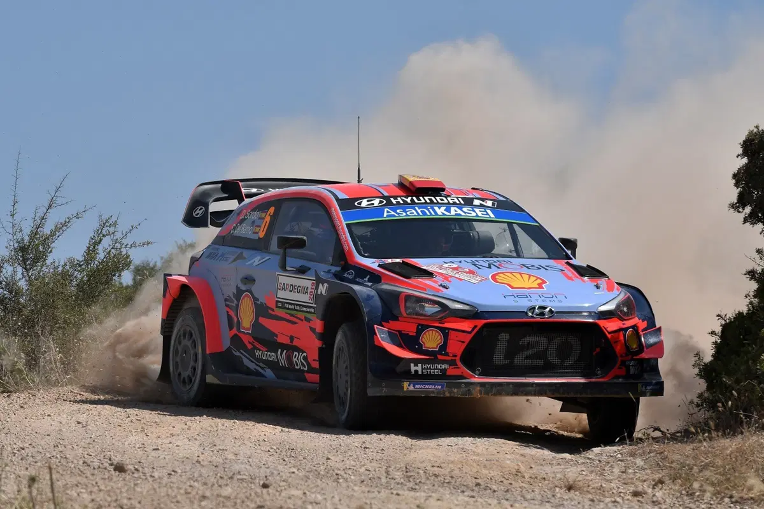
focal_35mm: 300
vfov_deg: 4.6
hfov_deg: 6.9
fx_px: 6366
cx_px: 382
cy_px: 254
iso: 125
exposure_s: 1/640
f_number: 9
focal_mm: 200
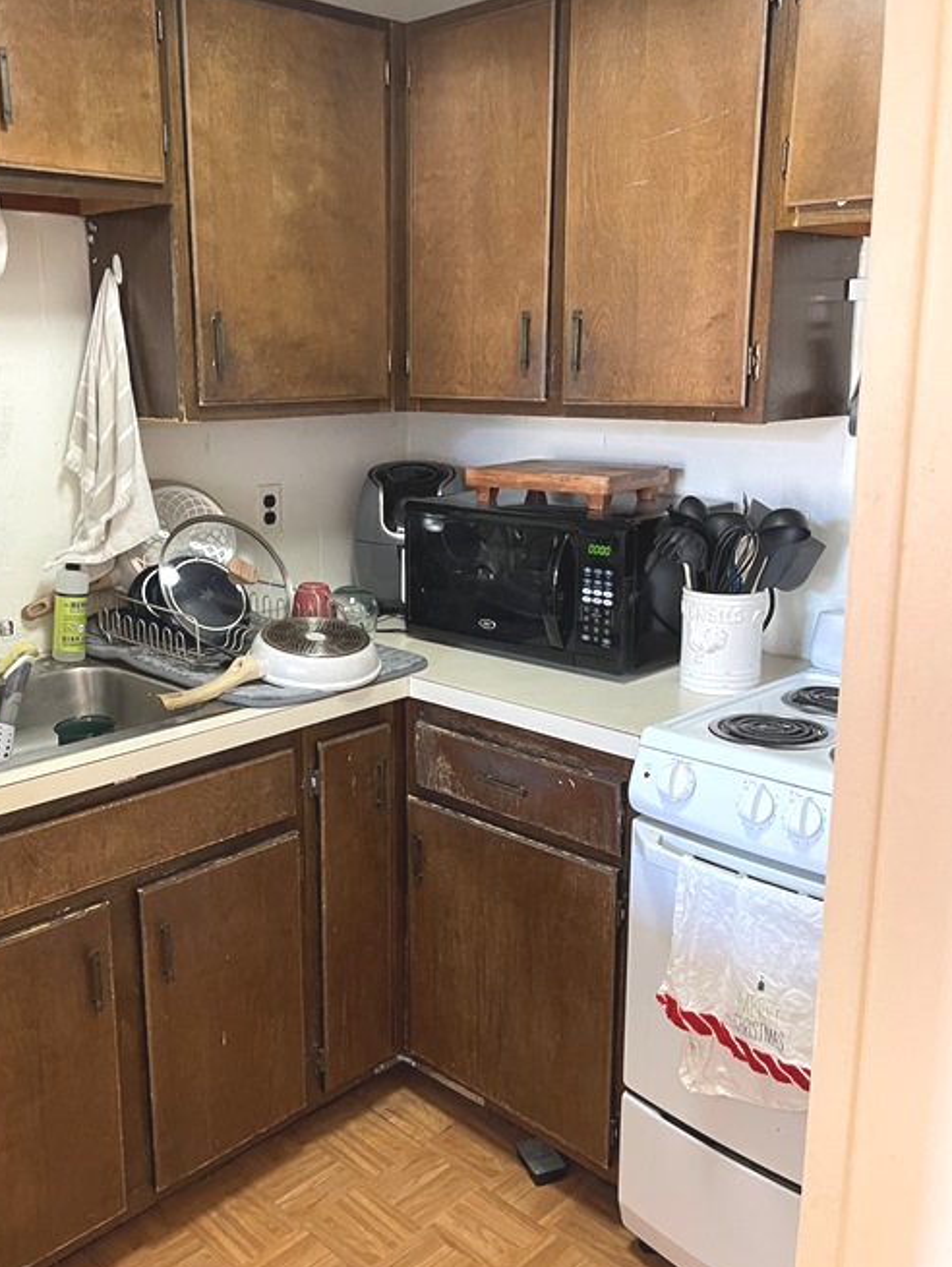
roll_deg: +1.0
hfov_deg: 43.9
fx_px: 1172
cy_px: 634
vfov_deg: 56.8
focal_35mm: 32
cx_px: 374
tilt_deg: -9.7
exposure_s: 1/40
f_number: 1.6
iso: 500
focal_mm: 5.1
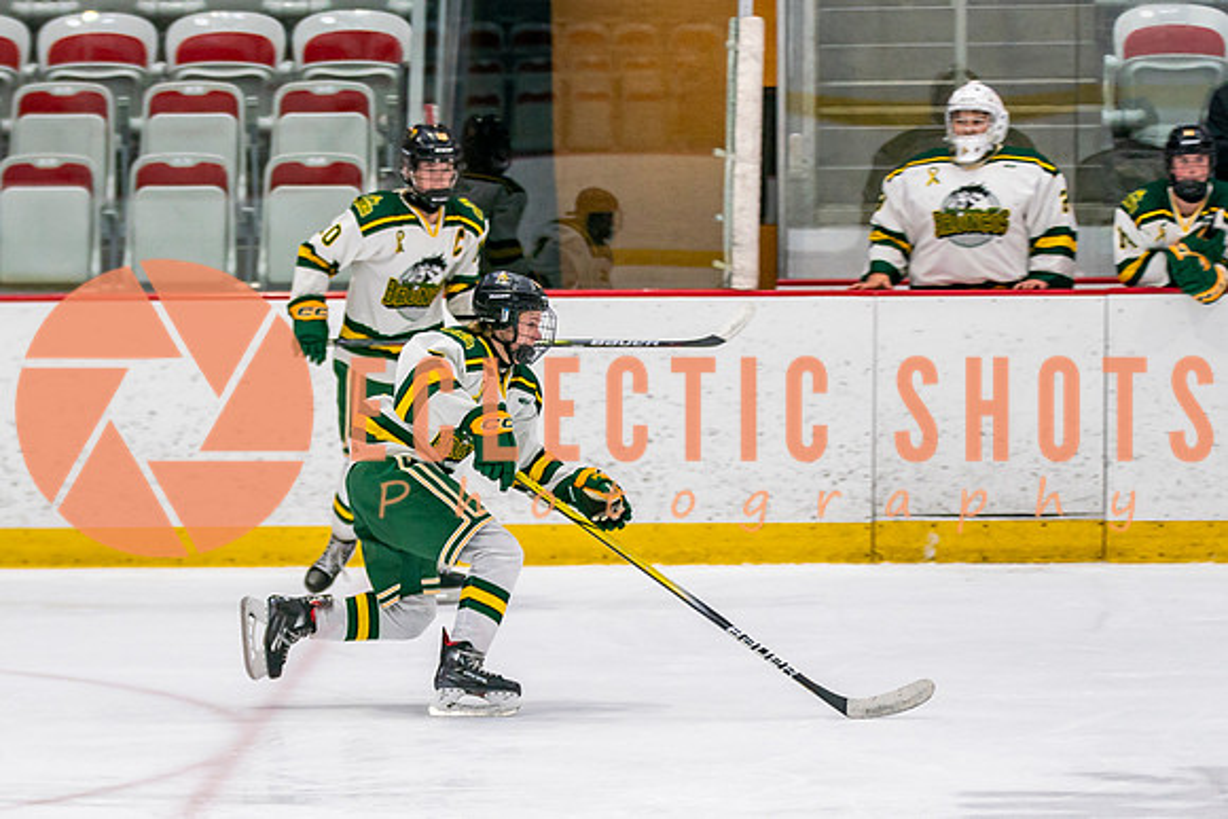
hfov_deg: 9.1
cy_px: 509
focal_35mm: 227
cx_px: 377
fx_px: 7735
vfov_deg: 6.1
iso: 640
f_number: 2.8
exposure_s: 1/640
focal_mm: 110
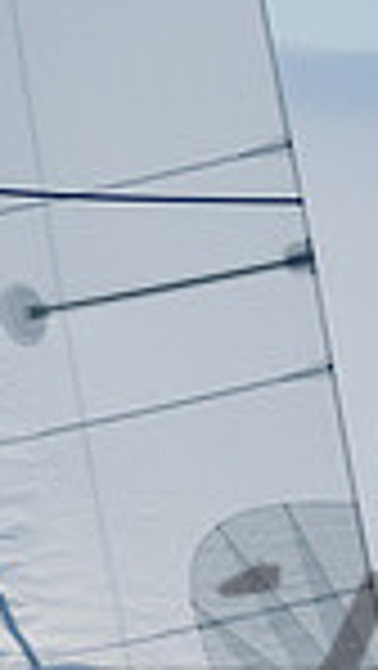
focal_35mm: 1153
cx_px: -184
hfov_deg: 1.1
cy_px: 782
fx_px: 20510
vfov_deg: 1.9
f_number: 14
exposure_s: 1/1600
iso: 640
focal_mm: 185
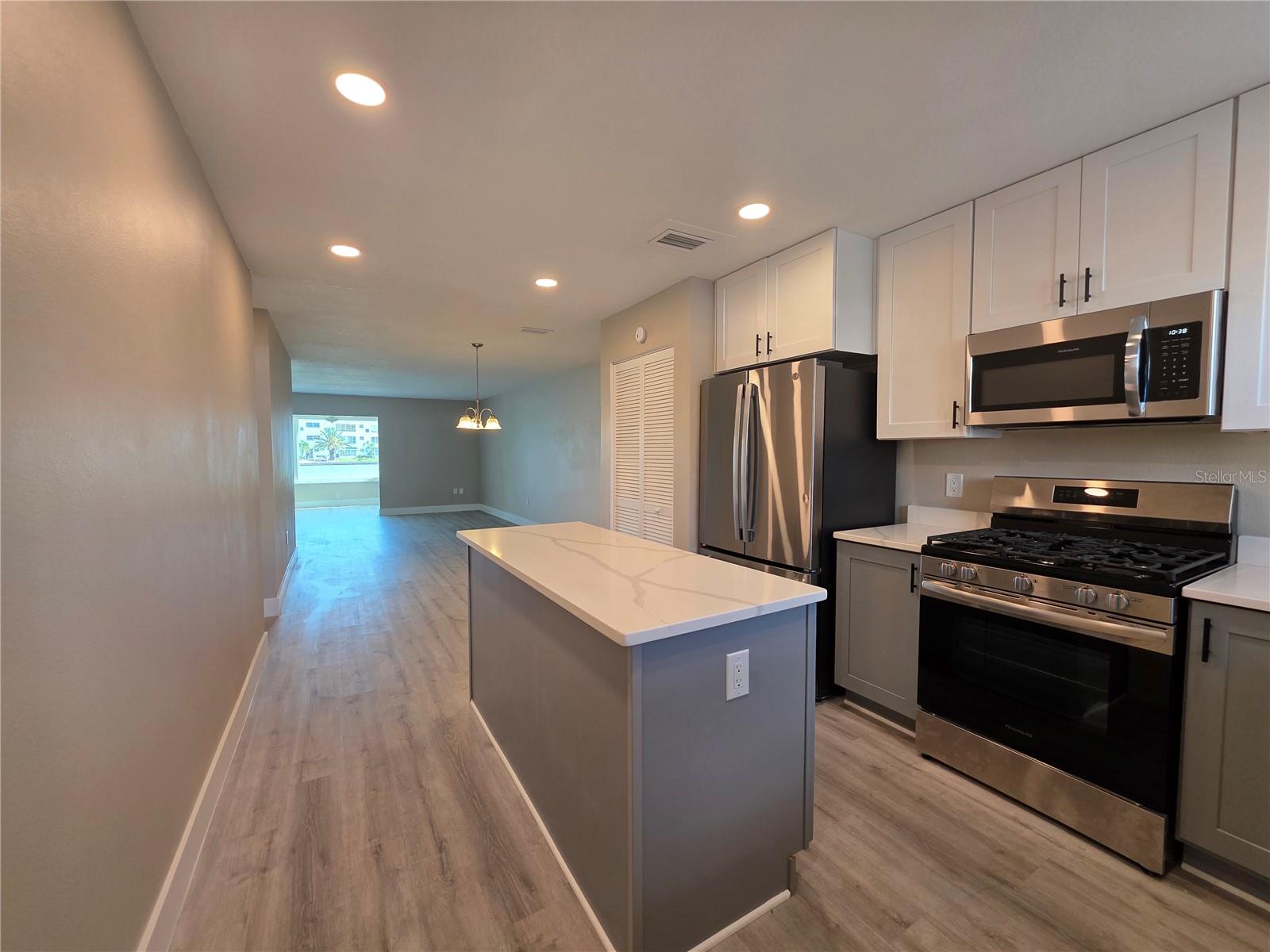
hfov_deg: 106.2
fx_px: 477
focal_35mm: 13
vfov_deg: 89.9
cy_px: 476
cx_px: 635
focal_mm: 2.2
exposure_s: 1/120
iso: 100
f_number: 1.9
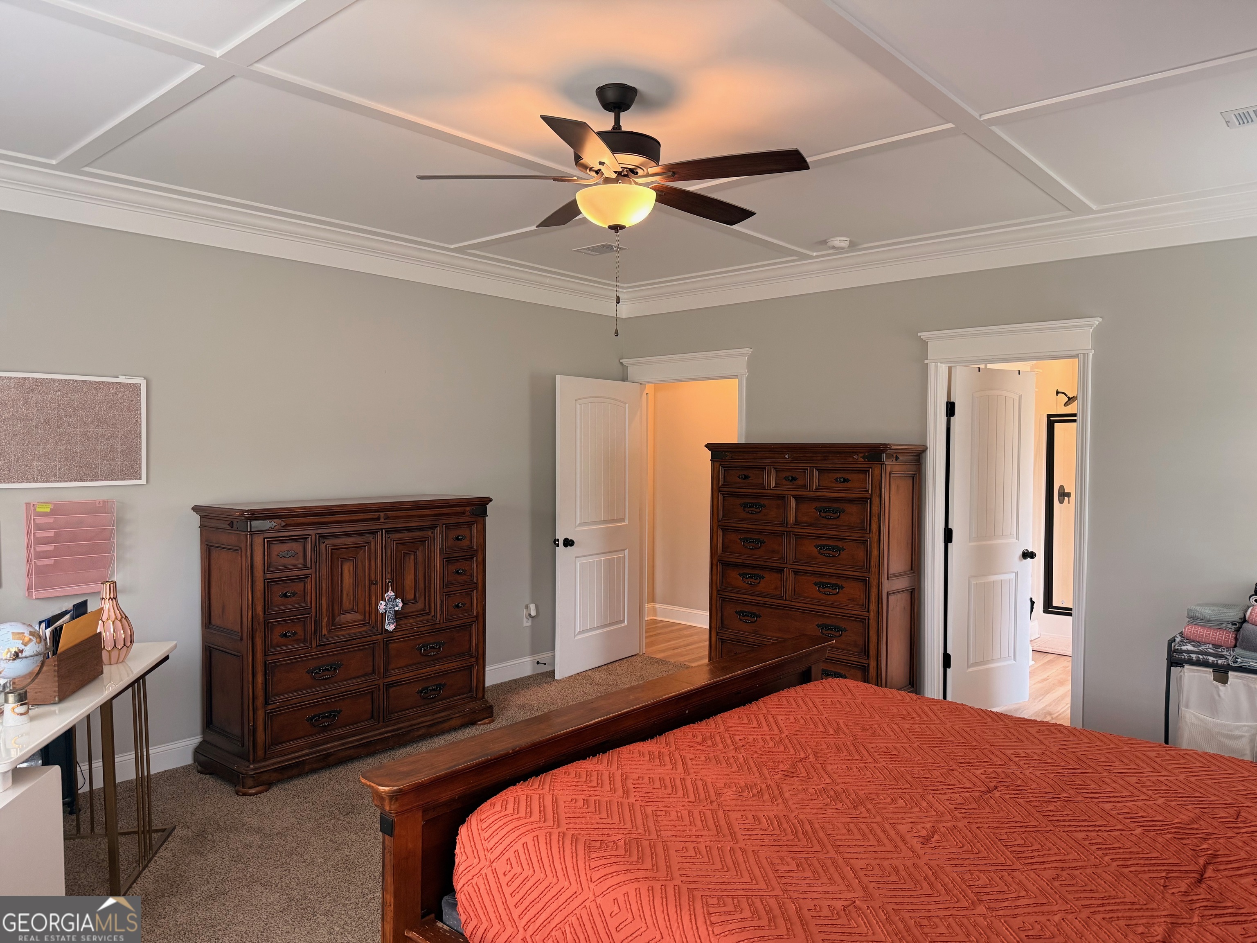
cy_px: 472
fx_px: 872
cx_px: 628
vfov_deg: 56.8
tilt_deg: -1.2
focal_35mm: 24
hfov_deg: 71.6
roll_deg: -0.4
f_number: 1.78
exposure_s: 1/120
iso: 160
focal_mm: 6.76
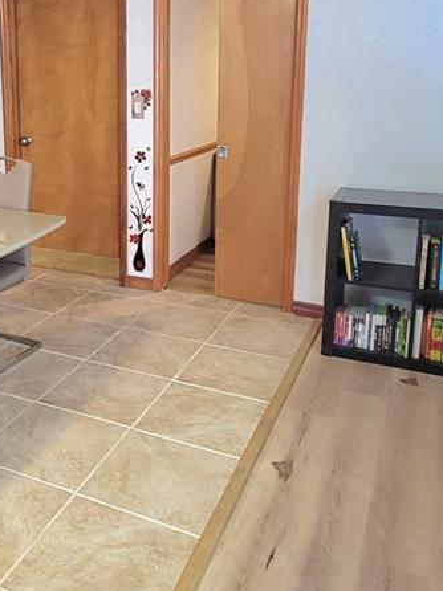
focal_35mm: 35
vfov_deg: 51.6
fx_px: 598
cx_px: 69
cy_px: 195
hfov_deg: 38.6
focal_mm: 2.2
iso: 320
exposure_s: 1/40
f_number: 2.2
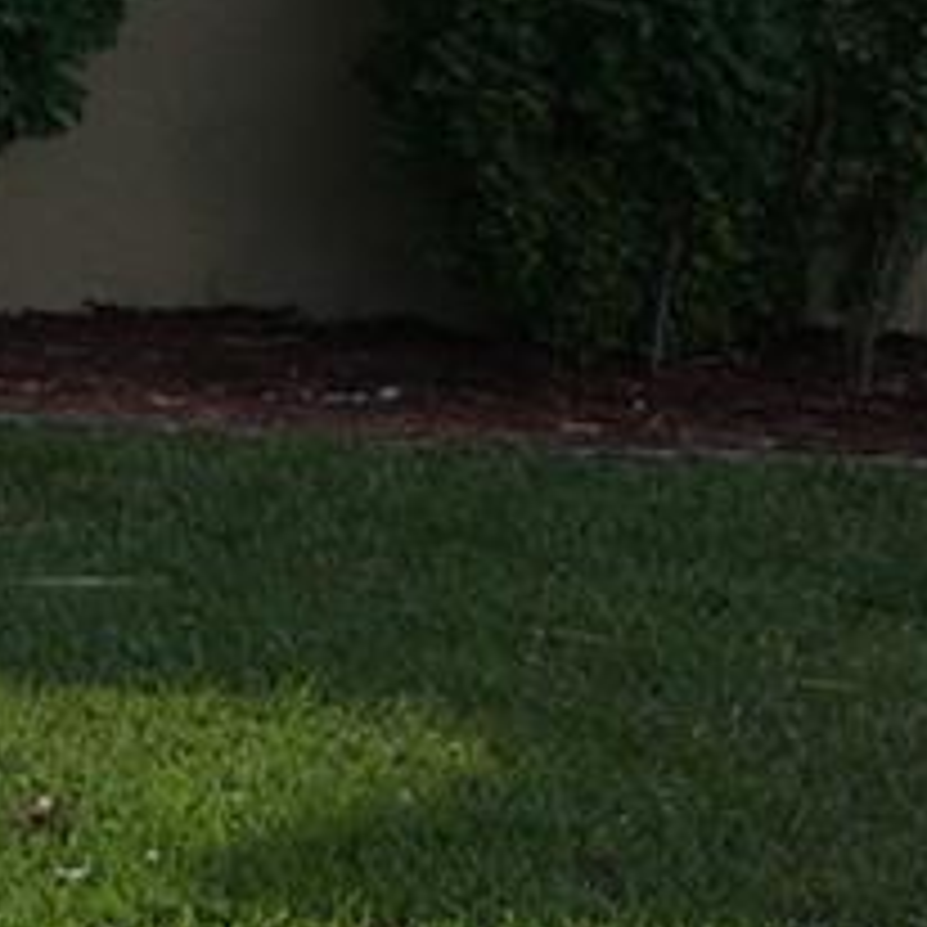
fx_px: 6886
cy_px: -436
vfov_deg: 7.6
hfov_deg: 7.3
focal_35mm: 227
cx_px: -1251
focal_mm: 23
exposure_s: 1/100
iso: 100
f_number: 7.1
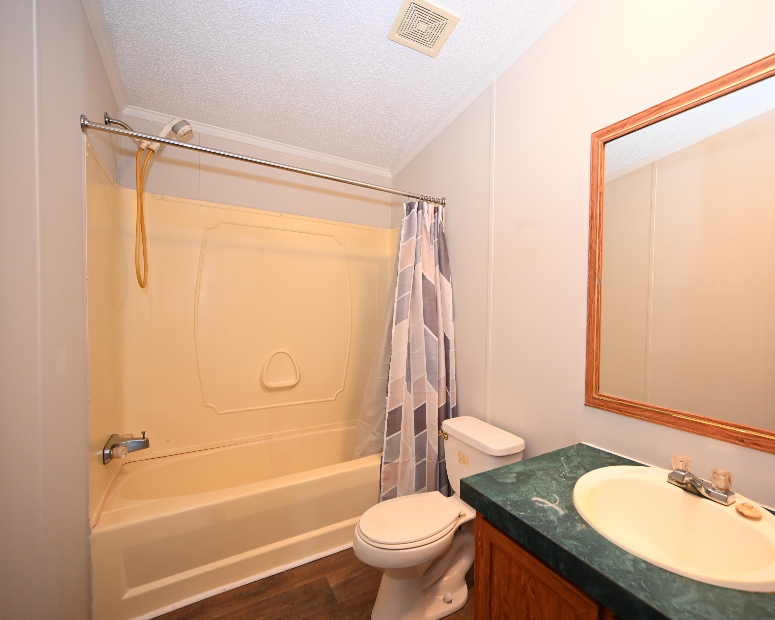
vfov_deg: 80.4
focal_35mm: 16
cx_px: 471
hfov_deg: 91.7
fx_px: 367
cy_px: 313
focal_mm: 14
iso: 1400
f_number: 4
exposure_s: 1/60
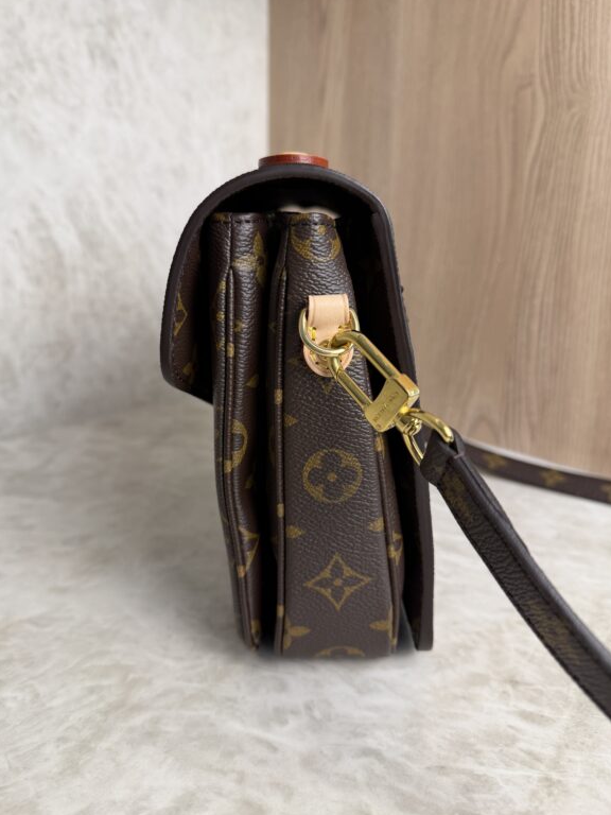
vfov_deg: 69.4
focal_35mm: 25
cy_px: 395
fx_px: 588
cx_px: 297
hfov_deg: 54.9
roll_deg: -0.9
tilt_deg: -14.5
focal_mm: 6.76
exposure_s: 1/120
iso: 100
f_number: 1.78
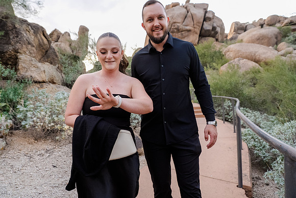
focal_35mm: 24
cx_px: 148
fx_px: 197
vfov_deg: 53.2
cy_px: 99
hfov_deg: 73.7
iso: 3200
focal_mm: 24
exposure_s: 1/250
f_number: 5.6
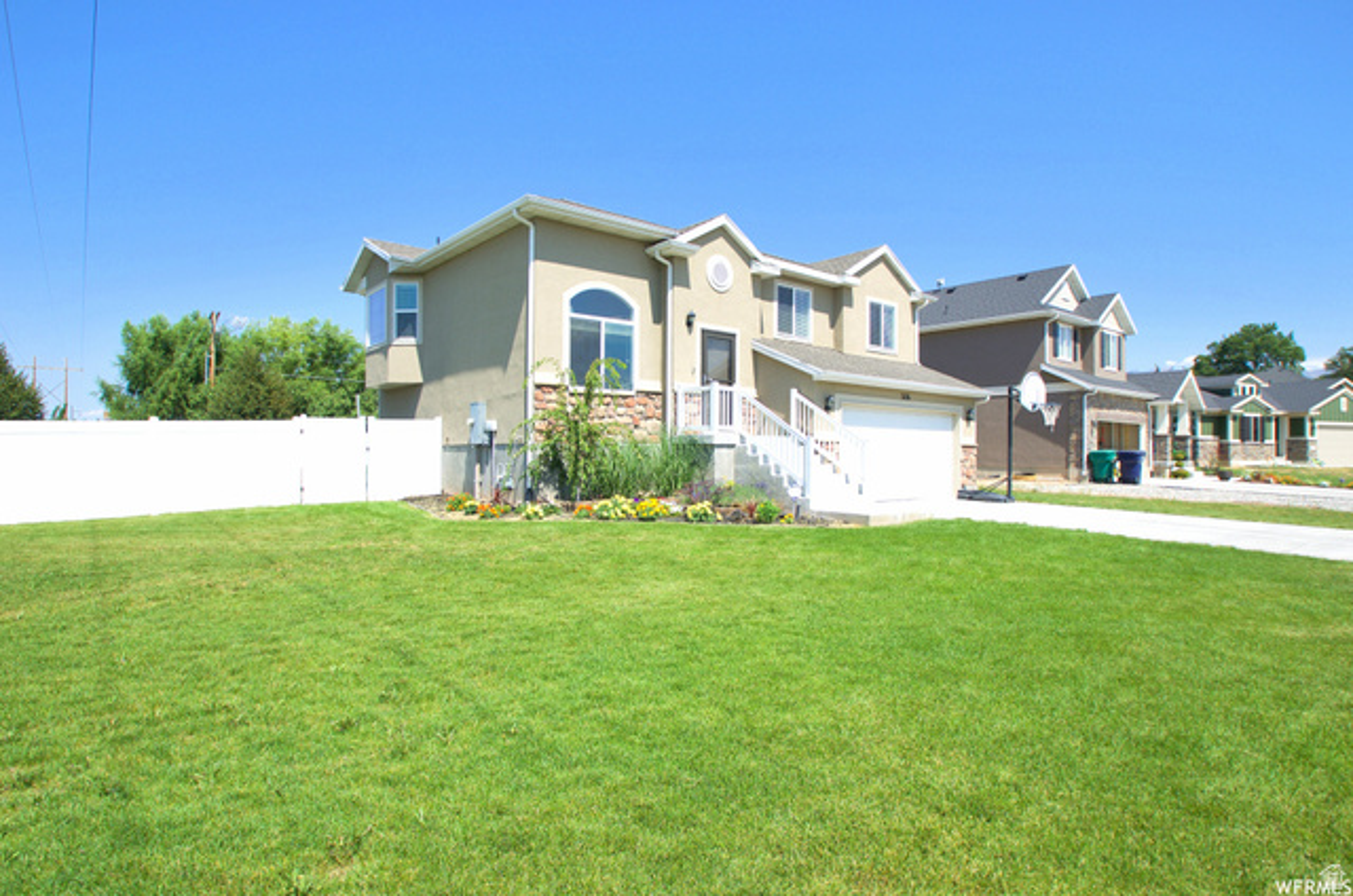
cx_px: 676
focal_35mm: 18
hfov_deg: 90.1
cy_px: 448
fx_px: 675
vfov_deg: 67.2
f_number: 8
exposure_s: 1/250
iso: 100
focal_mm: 12
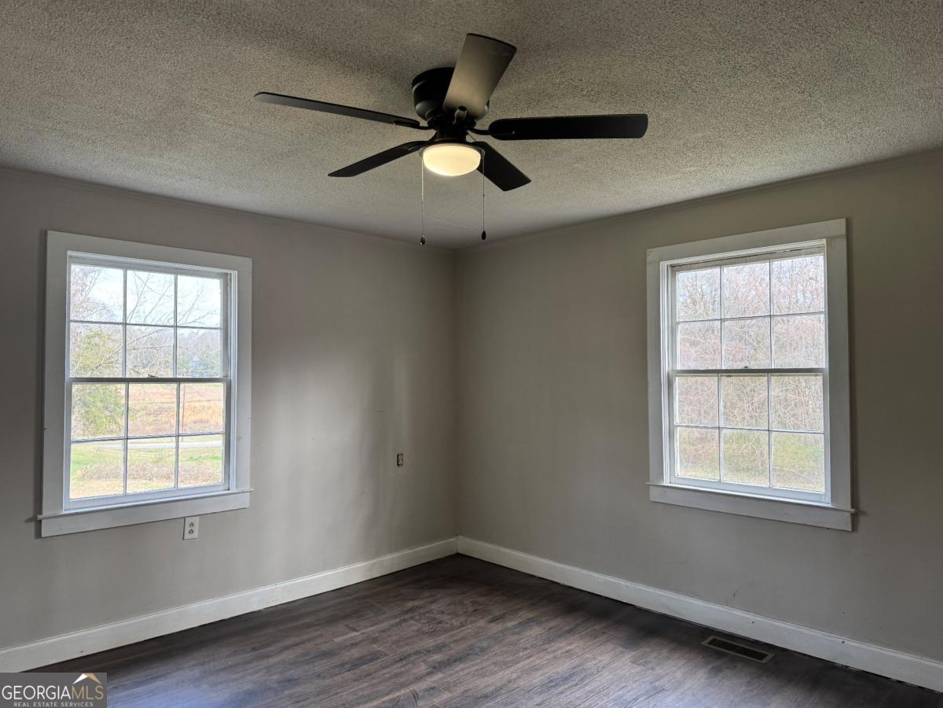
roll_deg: -0.2
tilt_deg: +0.9
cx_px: 472
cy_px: 354
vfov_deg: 56.8
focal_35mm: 24
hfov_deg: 71.6
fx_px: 654
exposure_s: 1/121
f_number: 1.78
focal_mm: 6.76
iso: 125
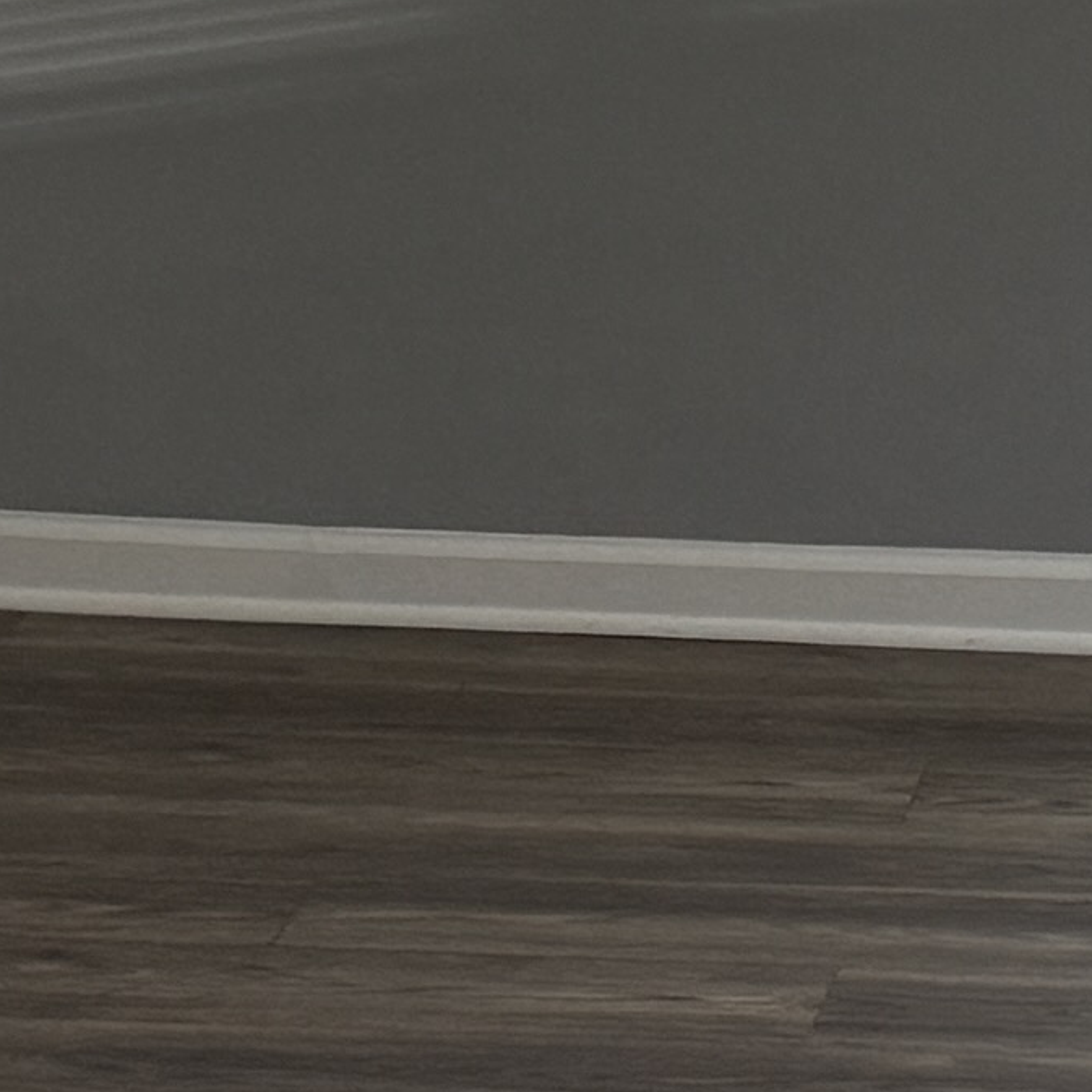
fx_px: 6424
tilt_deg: -3.2
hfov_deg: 9.5
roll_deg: -2.0
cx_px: 1462
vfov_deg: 9.4
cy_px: -605
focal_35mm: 180
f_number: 1.78
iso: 160
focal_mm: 6.76
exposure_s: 1/60
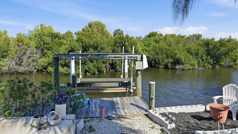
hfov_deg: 83.8
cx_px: 123
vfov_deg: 53.3
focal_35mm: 21
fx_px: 133
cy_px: 55
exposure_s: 1/4000
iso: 400
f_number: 9
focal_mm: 16
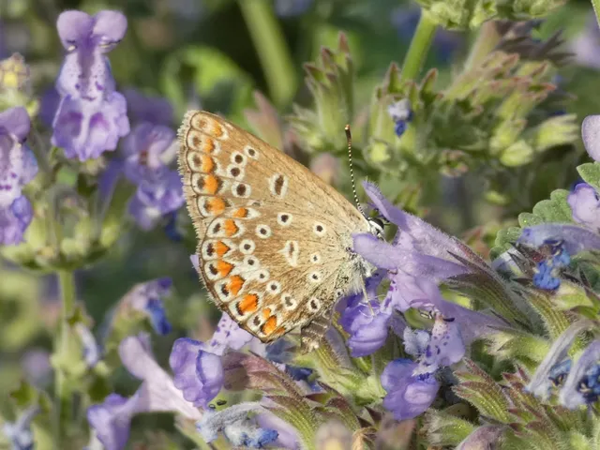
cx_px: 300
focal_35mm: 154
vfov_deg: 9.6
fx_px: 2669
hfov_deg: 12.8
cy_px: 225
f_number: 5.4
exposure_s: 1/80
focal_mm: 27.5
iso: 80
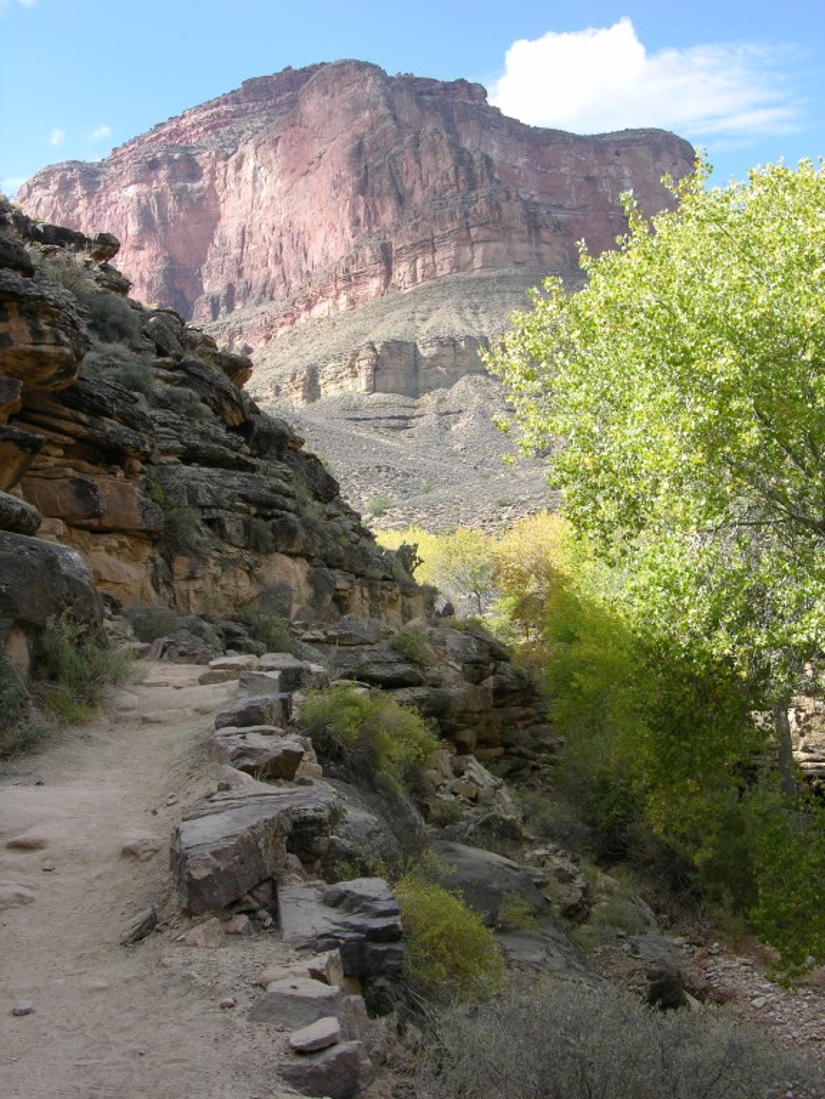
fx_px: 1335
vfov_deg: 44.8
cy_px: 550
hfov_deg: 34.3
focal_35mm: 42
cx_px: 412
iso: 50
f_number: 4.6
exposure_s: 1/156
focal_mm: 10.7
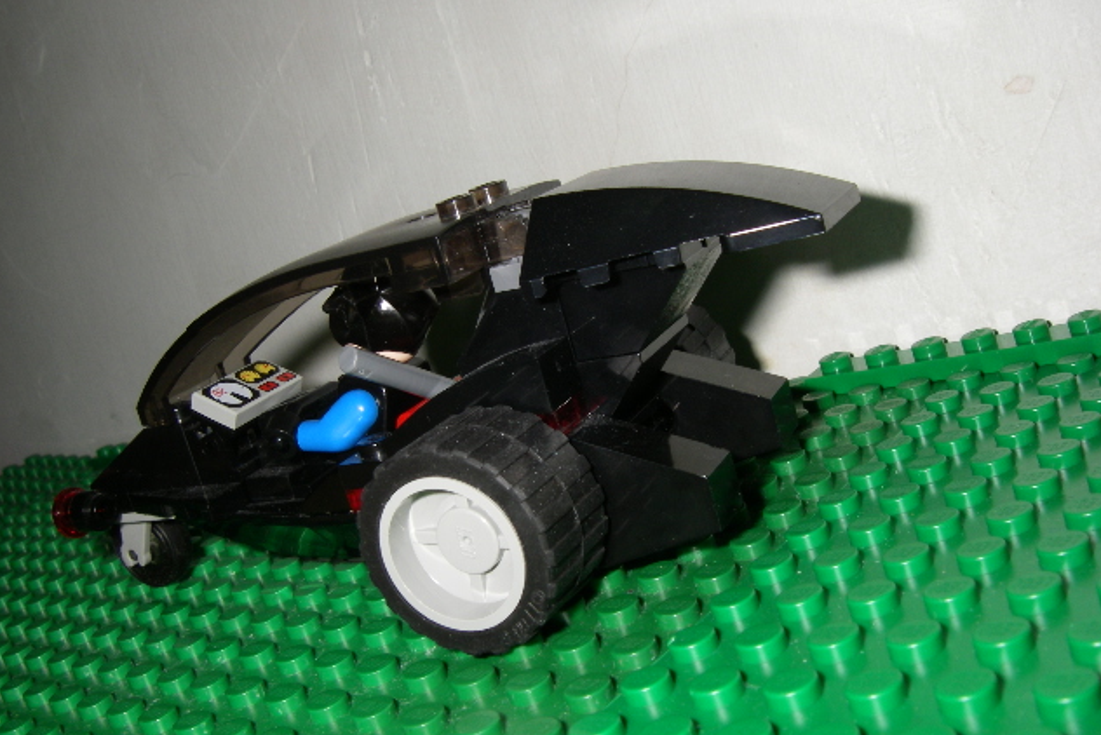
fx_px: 1224
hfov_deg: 48.4
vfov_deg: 33.4
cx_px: 552
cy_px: 387
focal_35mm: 40
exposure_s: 1/40
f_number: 6.6
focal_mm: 6.3
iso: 80
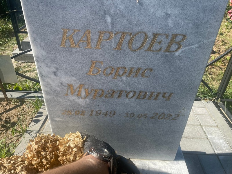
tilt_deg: -32.1
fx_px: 174
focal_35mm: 26
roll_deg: -2.8
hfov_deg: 67.3
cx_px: 116
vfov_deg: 53.1
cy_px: 87
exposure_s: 1/2132
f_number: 1.6
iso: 32
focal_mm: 4.2
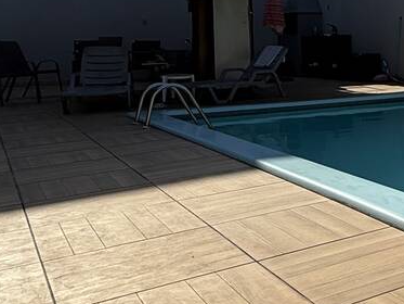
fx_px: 630
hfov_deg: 29.3
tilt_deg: -1.1
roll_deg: +0.1
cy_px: 51
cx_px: 514
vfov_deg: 26.4
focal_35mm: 54
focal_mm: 2.22
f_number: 2.2
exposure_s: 1/2092
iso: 50
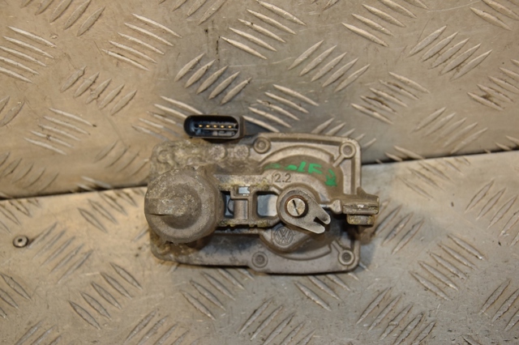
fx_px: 1124
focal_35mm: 78
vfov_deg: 17.5
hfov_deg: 26.0
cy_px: 172
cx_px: 260
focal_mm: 52
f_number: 5.6
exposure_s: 1/200
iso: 800
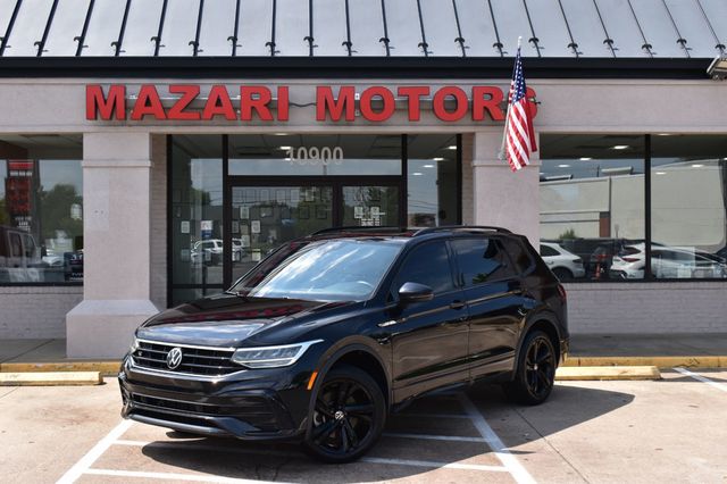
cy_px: 242
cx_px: 364
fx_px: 1029
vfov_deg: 26.5
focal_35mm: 51
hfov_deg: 38.9
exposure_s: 1/400
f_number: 11
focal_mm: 34
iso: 400
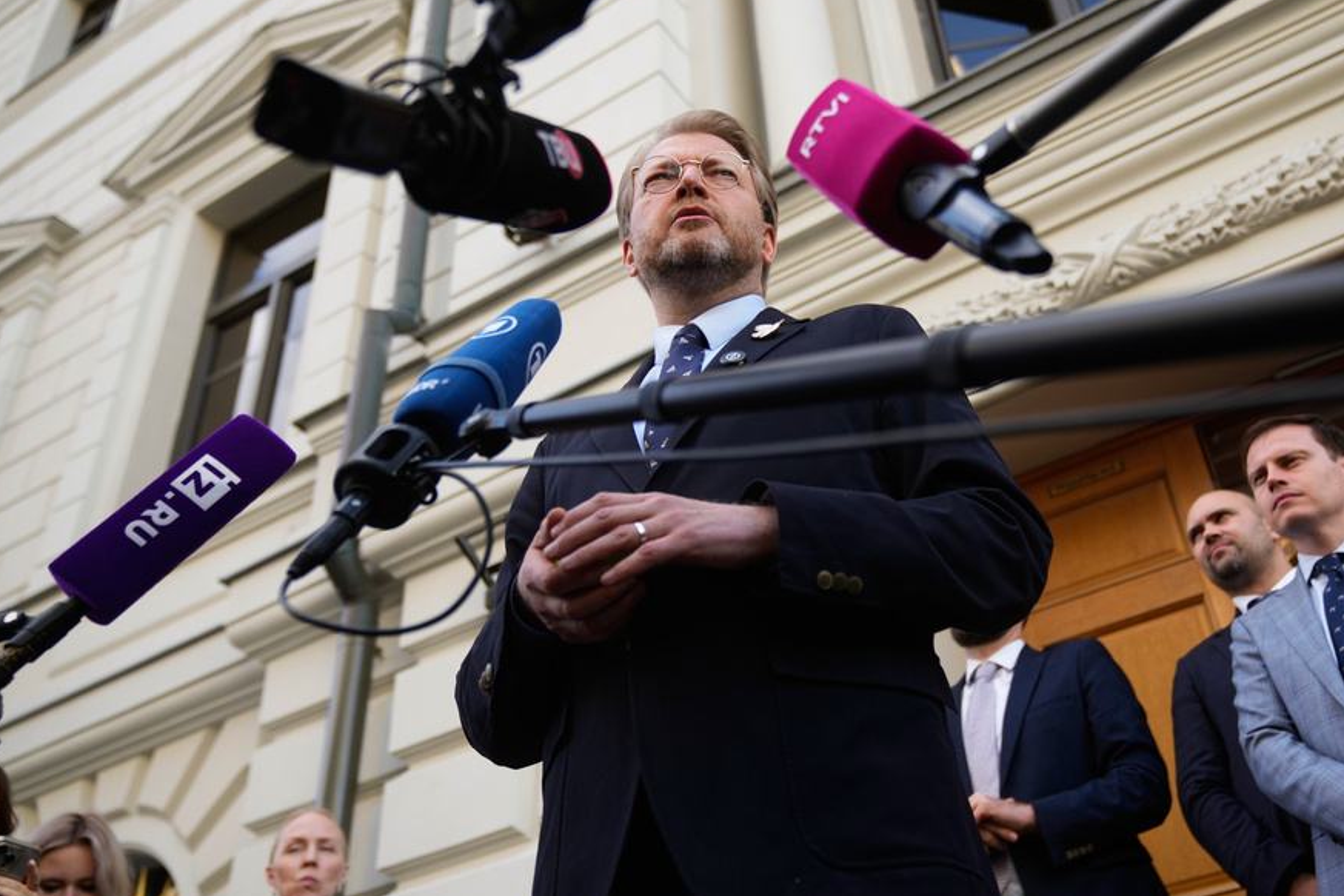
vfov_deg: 38.9
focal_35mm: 34
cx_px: 781
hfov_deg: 55.5
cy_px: 433
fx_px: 1269
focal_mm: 29
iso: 250
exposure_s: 1/400
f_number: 2.8
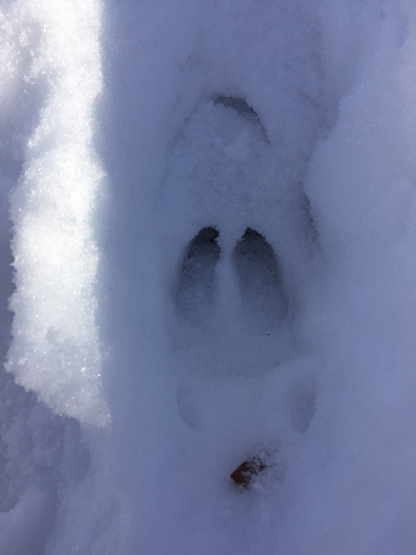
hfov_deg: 48.2
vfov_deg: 61.7
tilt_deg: -70.3
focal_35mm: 29
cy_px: 278
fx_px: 465
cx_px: 208
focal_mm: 4.15
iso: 32
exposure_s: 1/942
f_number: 2.2
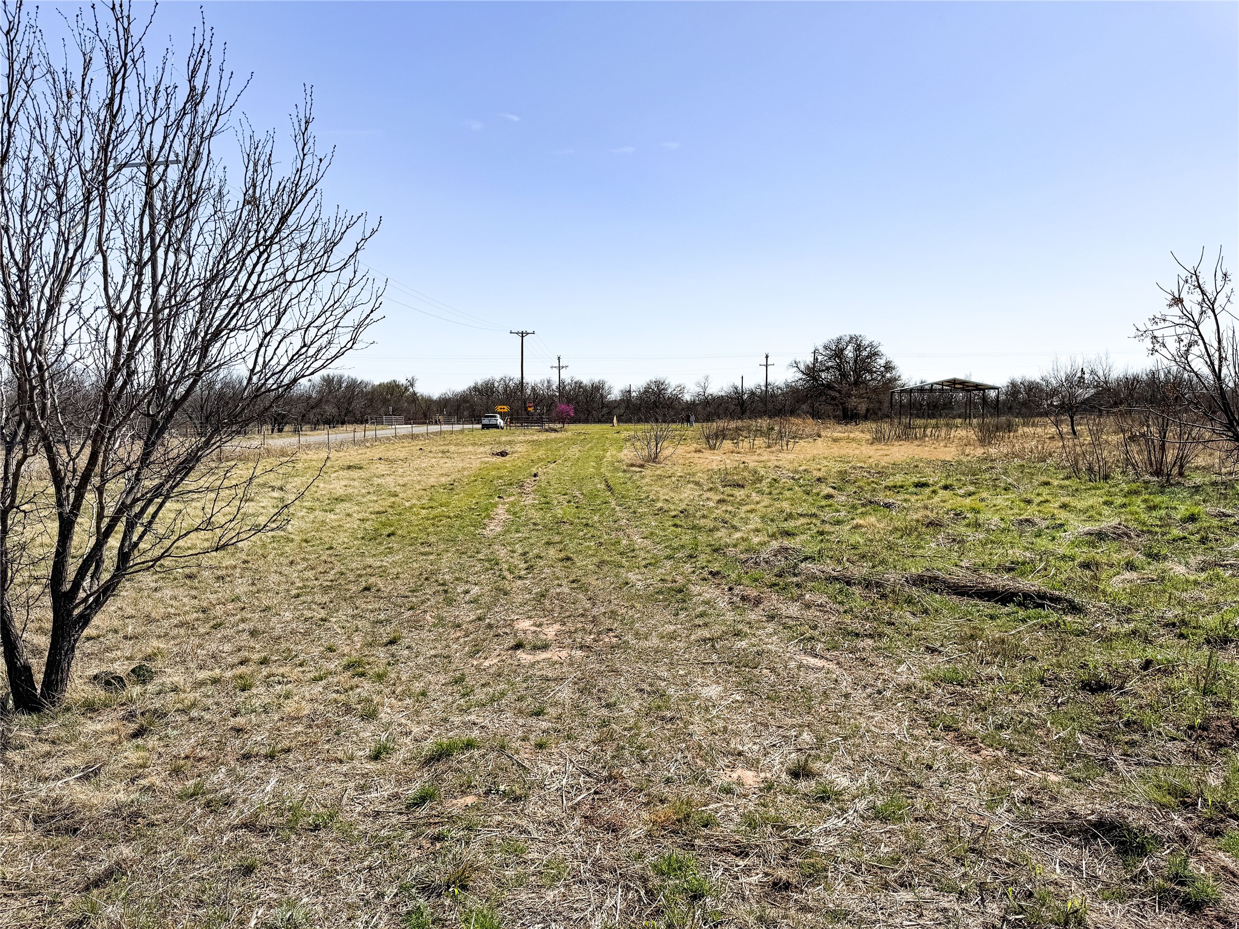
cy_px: 464
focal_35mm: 24
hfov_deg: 71.6
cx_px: 620
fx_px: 859
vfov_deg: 56.8
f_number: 1.78
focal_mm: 6.76
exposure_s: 1/7937
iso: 80
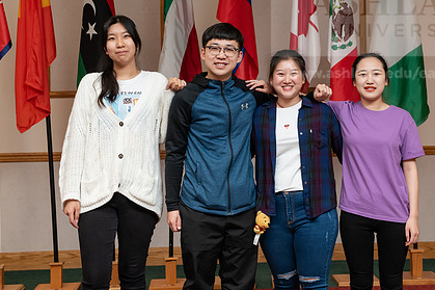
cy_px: 95
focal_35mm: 72
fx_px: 870
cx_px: 240
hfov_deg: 28.1
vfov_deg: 18.9
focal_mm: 52
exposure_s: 1/200
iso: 2000
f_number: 5.6
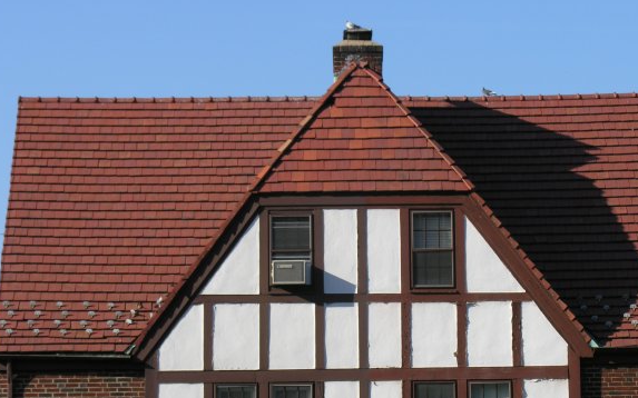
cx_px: 377
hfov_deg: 13.6
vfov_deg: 8.5
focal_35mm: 154
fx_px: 2677
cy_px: 293
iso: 50
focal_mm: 26.5
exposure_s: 1/234
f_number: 5.9
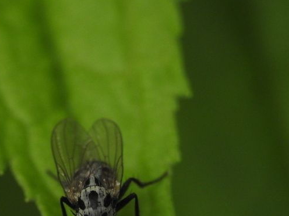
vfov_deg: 4.3
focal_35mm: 344
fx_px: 2872
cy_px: 174
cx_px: 119
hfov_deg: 5.8
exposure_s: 1/800
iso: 400
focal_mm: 35.8
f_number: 5.3
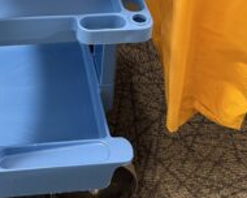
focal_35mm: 74
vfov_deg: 19.8
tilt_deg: -35.8
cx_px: 52
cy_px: -20
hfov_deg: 25.3
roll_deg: -1.1
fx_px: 541
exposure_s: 1/60
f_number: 1.78
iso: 500
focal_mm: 6.76
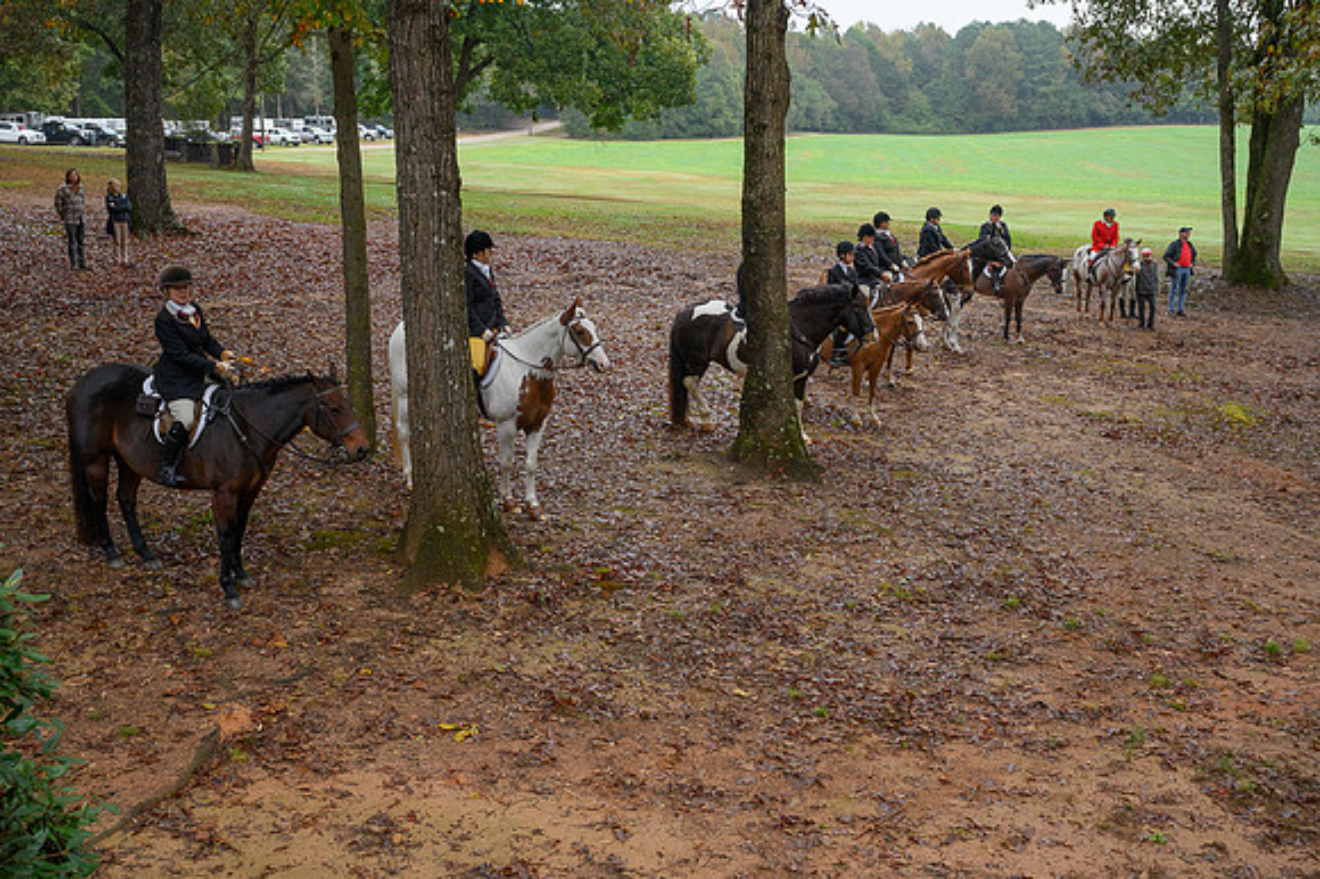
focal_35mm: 38
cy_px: 440
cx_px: 660
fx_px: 1392
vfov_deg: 35.0
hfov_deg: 50.7
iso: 2000
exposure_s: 1/160
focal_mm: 38
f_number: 7.1
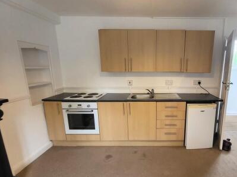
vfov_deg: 68.6
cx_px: 154
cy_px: 94
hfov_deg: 82.4
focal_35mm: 19
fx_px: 130
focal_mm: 1.74
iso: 125
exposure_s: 1/50
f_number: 2.2
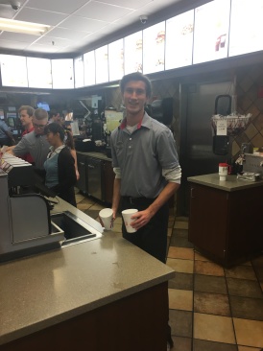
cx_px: 132
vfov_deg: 61.7
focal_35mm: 29
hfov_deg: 48.2
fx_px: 294
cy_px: 176
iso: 32
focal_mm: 4.15
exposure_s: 1/30
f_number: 2.2
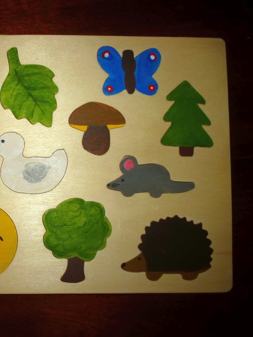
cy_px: 166
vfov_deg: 55.3
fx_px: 321
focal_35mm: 33
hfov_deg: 40.3
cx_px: 34
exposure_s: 1/60
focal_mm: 4.3
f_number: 3.3
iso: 160
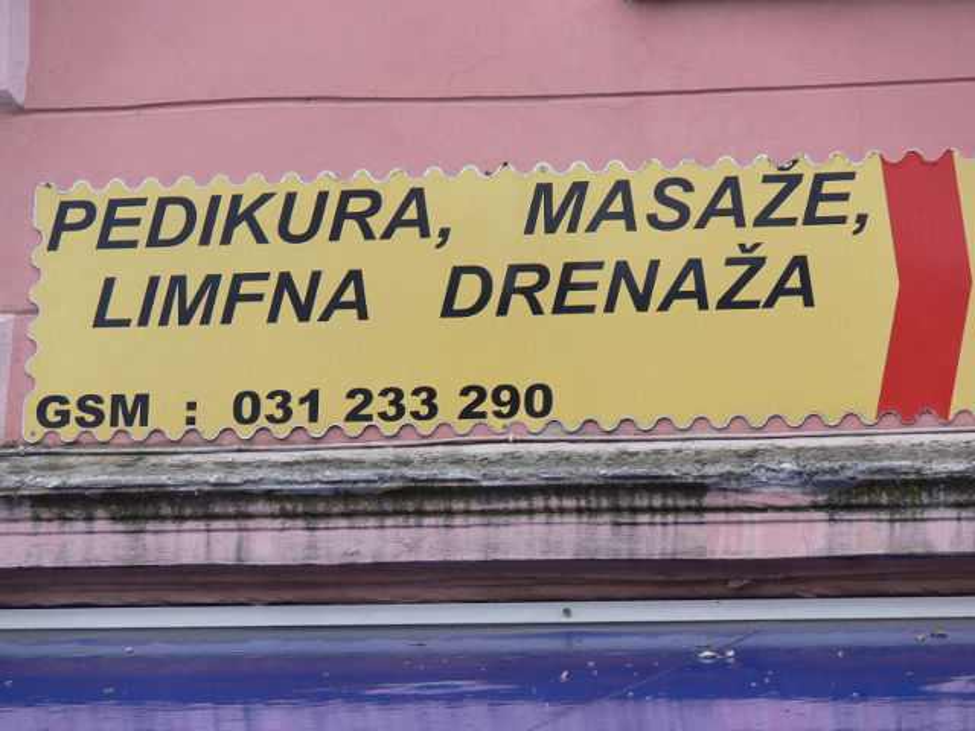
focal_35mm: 238
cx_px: 488
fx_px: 6704
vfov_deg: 6.2
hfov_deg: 8.3
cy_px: 366
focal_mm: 50.3
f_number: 4
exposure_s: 1/100
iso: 80
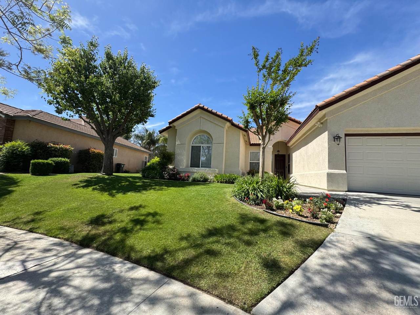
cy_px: 158
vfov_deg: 85.7
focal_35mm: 14
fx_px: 170
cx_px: 210
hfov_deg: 102.1
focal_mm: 2.22
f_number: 2.2
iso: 50
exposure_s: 1/1034
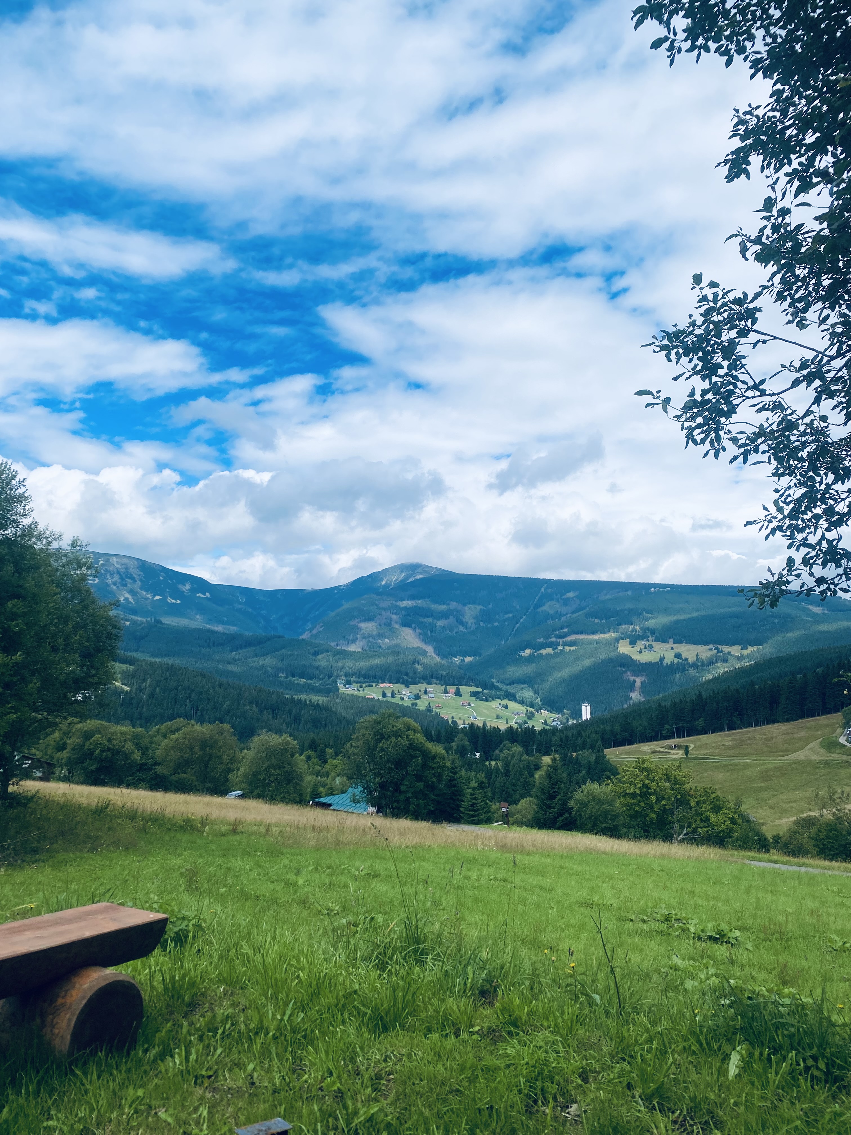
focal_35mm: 26
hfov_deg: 53.1
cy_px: 568
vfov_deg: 67.3
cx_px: 426
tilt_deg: +4.3
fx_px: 852
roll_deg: +0.2
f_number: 1.8
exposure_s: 1/4608
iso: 32
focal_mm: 4.25
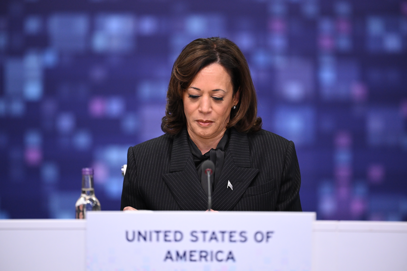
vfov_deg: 3.4
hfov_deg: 5.2
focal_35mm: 400
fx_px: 4522
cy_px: 136
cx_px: 204
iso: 3200
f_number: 2.8
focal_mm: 400
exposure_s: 1/500
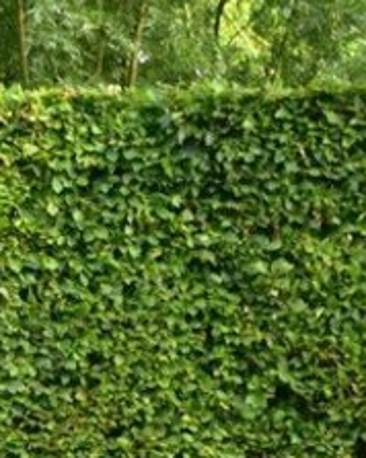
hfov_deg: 8.8
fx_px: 2366
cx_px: 72
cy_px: 653
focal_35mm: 175
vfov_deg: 10.7
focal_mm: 23
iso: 200
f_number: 3.8
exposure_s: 1/125
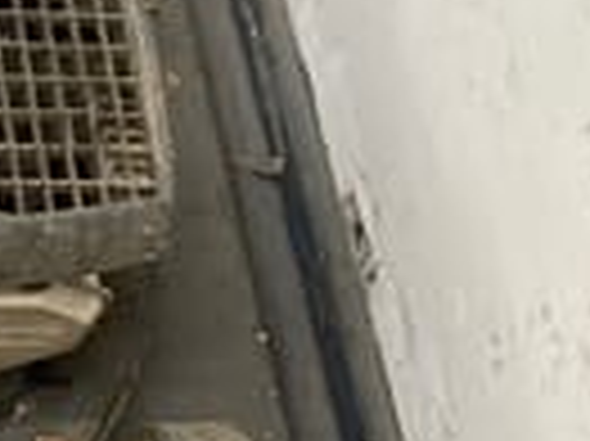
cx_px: -387
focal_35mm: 107
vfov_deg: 13.6
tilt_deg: -57.6
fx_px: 1822
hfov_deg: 16.2
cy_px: 16
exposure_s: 1/50
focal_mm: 3.99
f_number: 1.8
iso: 160
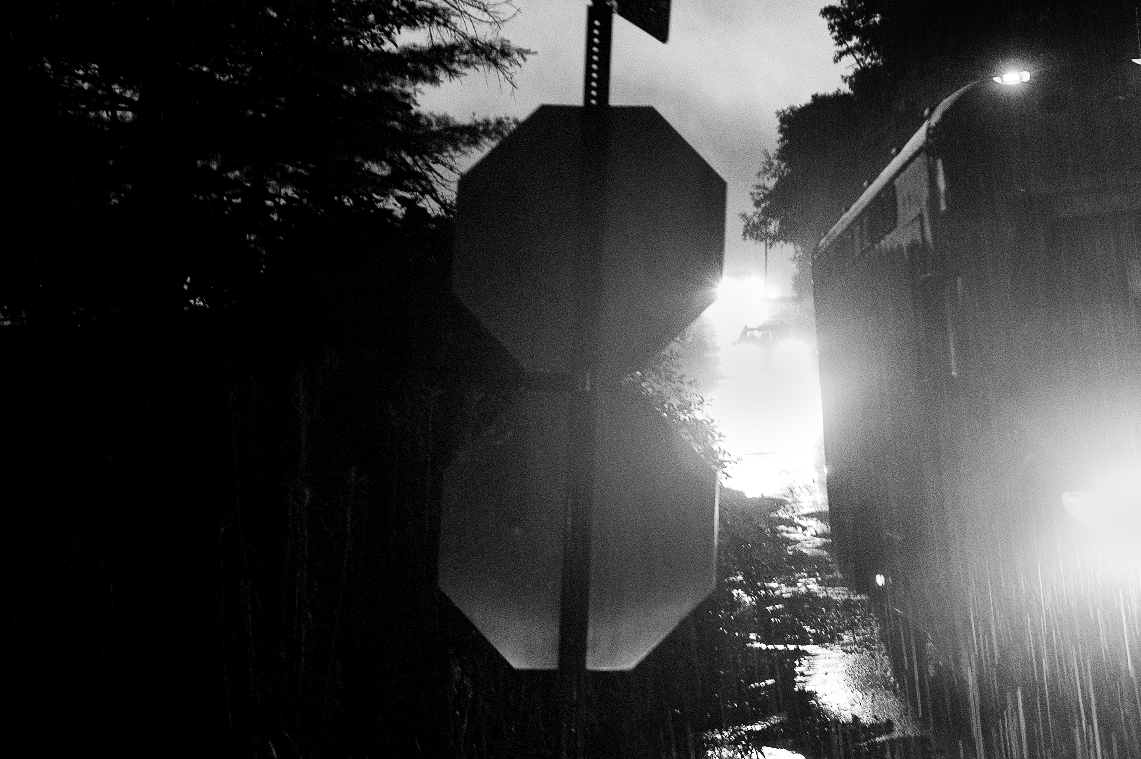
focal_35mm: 84
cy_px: 206
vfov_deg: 16.2
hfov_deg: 23.2
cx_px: 1155
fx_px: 2660
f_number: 2.8
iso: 4000
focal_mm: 40
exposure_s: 1/30
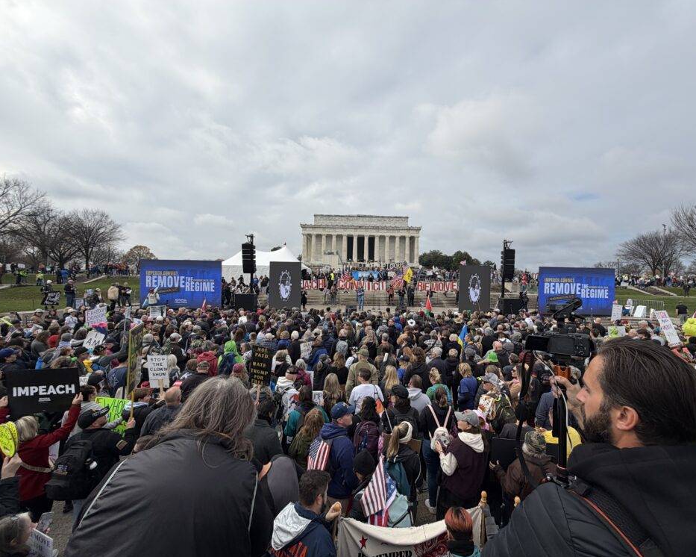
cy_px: 285
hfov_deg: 96.7
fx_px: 309
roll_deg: -0.9
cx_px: 370
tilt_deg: +0.5
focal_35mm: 15
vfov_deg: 84.0
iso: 20
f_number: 2.2
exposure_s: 1/1050
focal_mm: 2.22
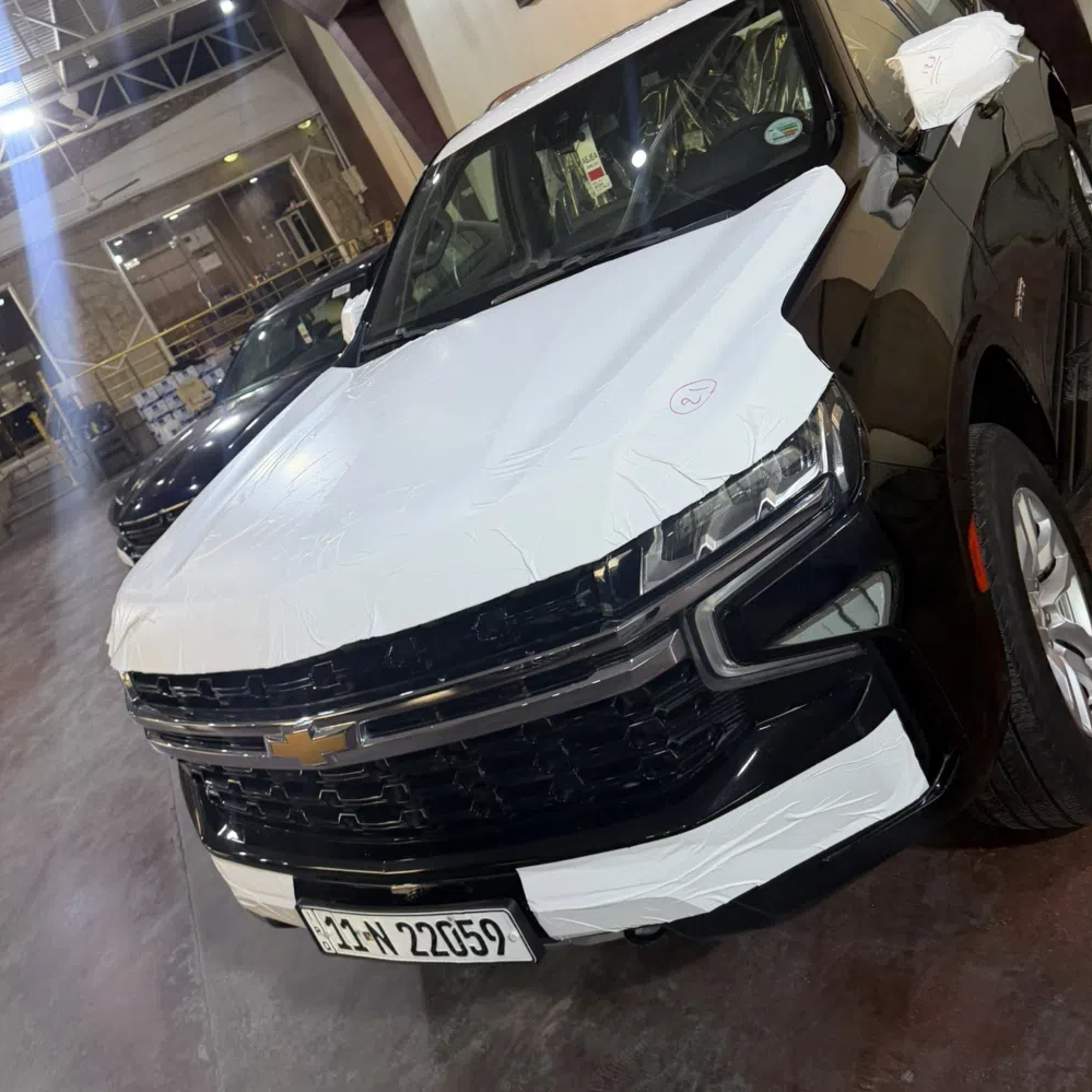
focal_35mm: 29
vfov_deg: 54.4
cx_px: 552
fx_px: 1035
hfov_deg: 55.6
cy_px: 356
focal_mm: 6.76
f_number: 1.78
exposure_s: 1/100
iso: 125
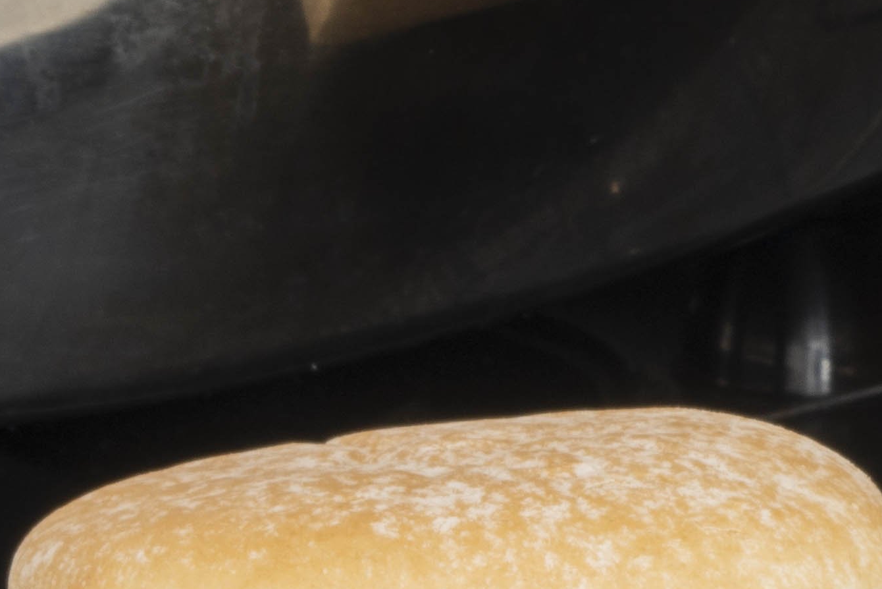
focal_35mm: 534
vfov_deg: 2.6
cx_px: 1979
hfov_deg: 3.8
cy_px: -23
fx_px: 13085
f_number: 22
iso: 125
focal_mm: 90
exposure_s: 5
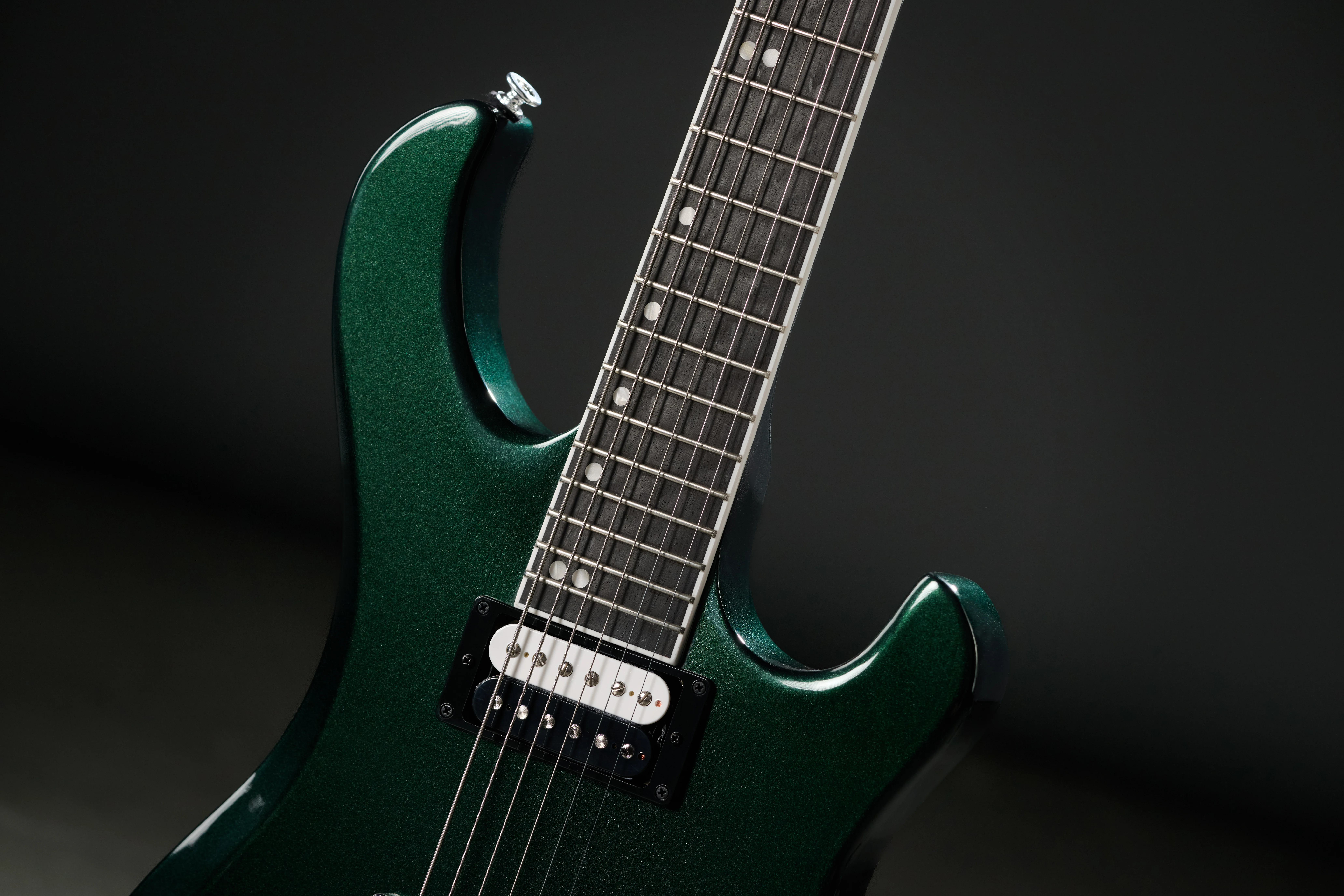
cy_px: 448
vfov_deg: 8.6
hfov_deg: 12.8
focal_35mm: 160
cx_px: 672
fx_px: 5973
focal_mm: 160
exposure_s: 1/200
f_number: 7.1
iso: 400
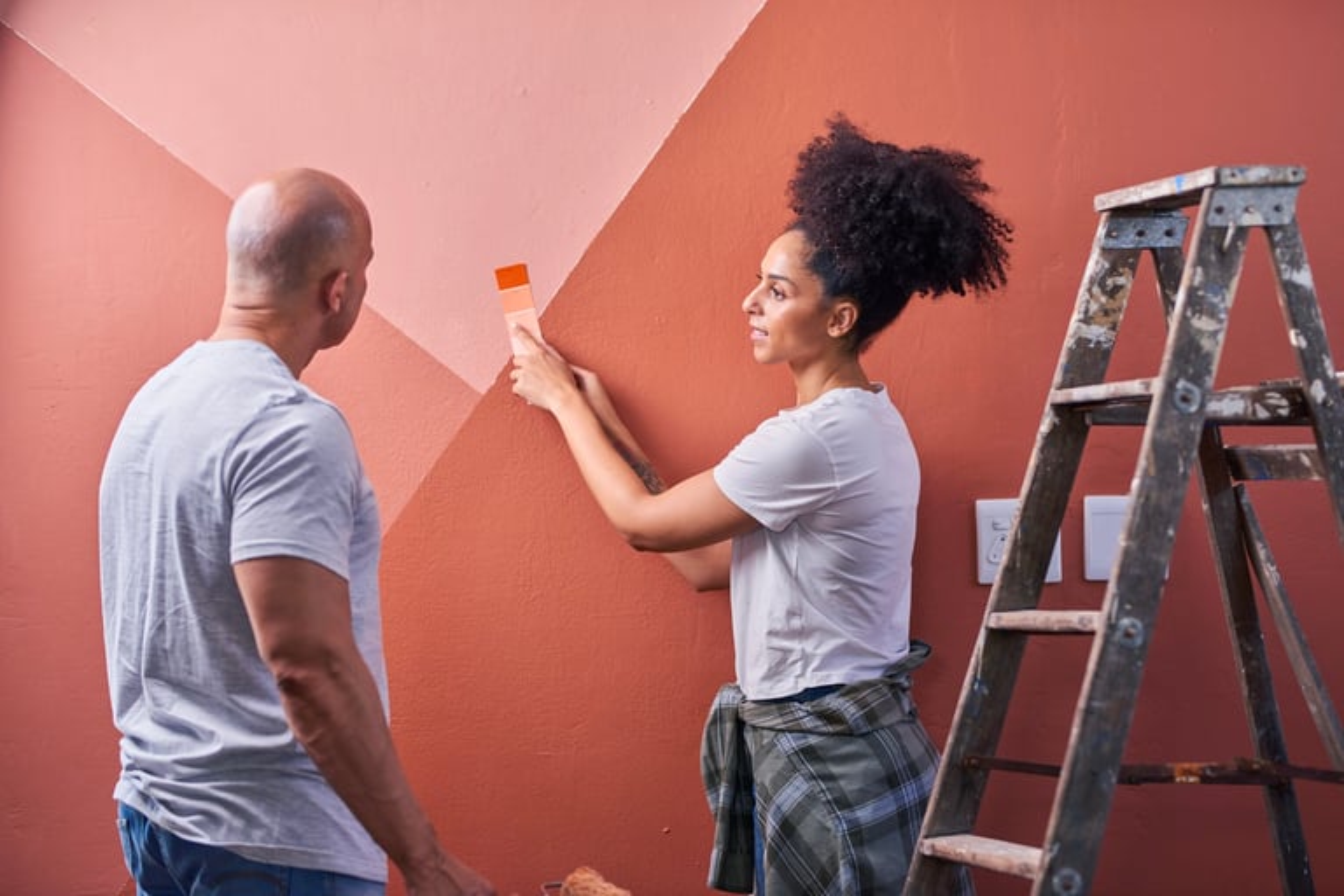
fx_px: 3173
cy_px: 448
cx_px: 672
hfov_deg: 23.9
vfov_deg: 16.1
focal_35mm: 85
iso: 200
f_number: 2.2
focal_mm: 85
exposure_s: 1/640
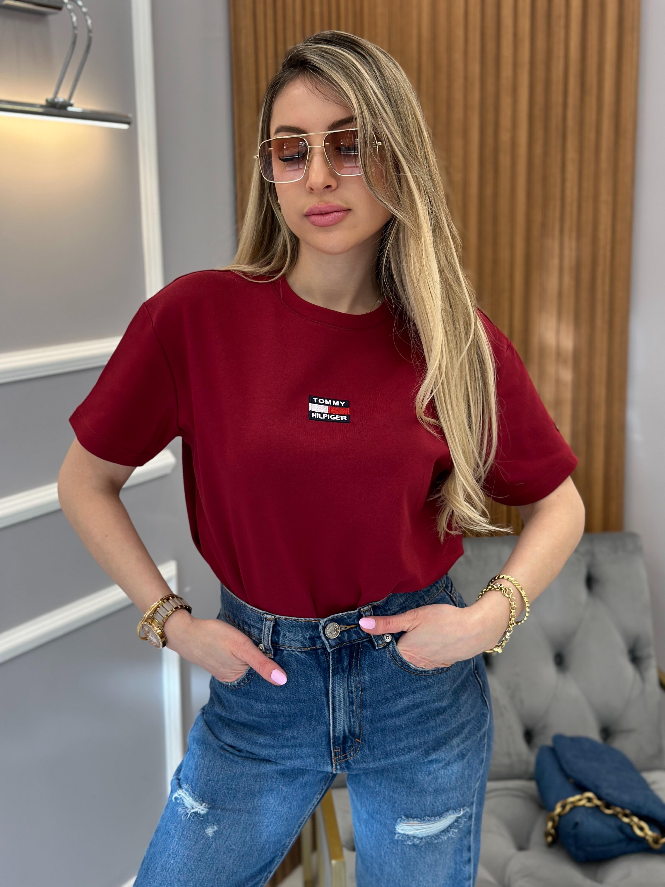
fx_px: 1229
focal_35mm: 48
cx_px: 332
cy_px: 444
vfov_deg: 39.7
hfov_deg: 30.3
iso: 80
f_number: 1.78
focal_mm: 6.86
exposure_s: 1/100
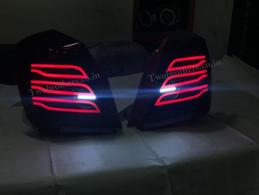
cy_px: 98
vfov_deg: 28.0
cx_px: 130
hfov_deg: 36.8
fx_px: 389
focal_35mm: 52
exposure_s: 1/50
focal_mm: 6
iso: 32
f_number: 2.4
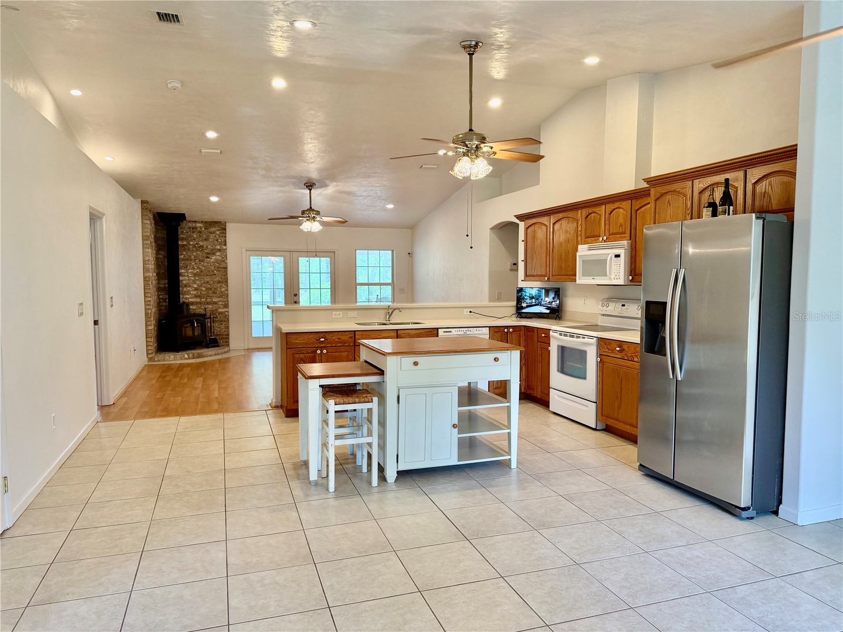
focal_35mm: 24
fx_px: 584
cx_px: 422
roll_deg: +0.7
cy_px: 316
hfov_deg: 71.6
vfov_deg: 56.8
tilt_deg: -4.5
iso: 200
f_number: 1.78
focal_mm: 6.76
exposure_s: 1/120
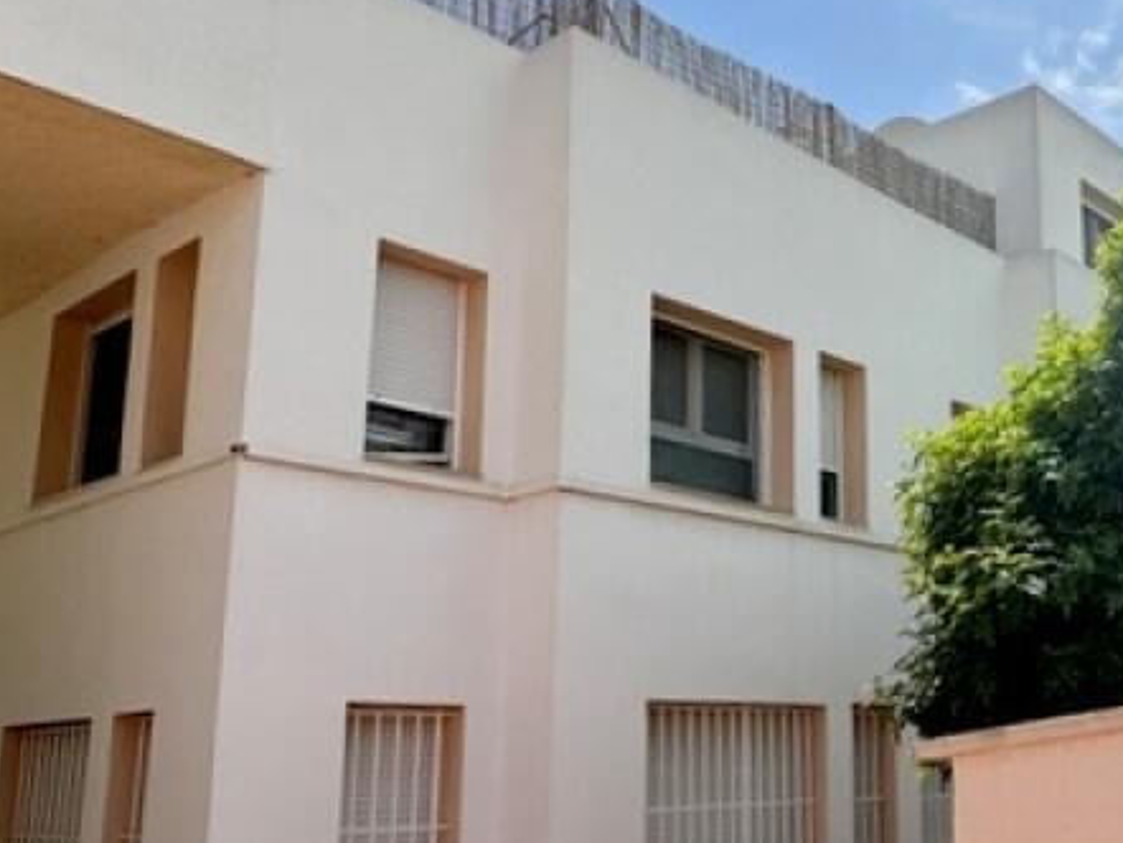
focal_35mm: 38
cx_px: 935
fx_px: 1233
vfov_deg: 37.6
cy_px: 518
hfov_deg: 45.8
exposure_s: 1/2028
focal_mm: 2.22
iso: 50
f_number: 2.2
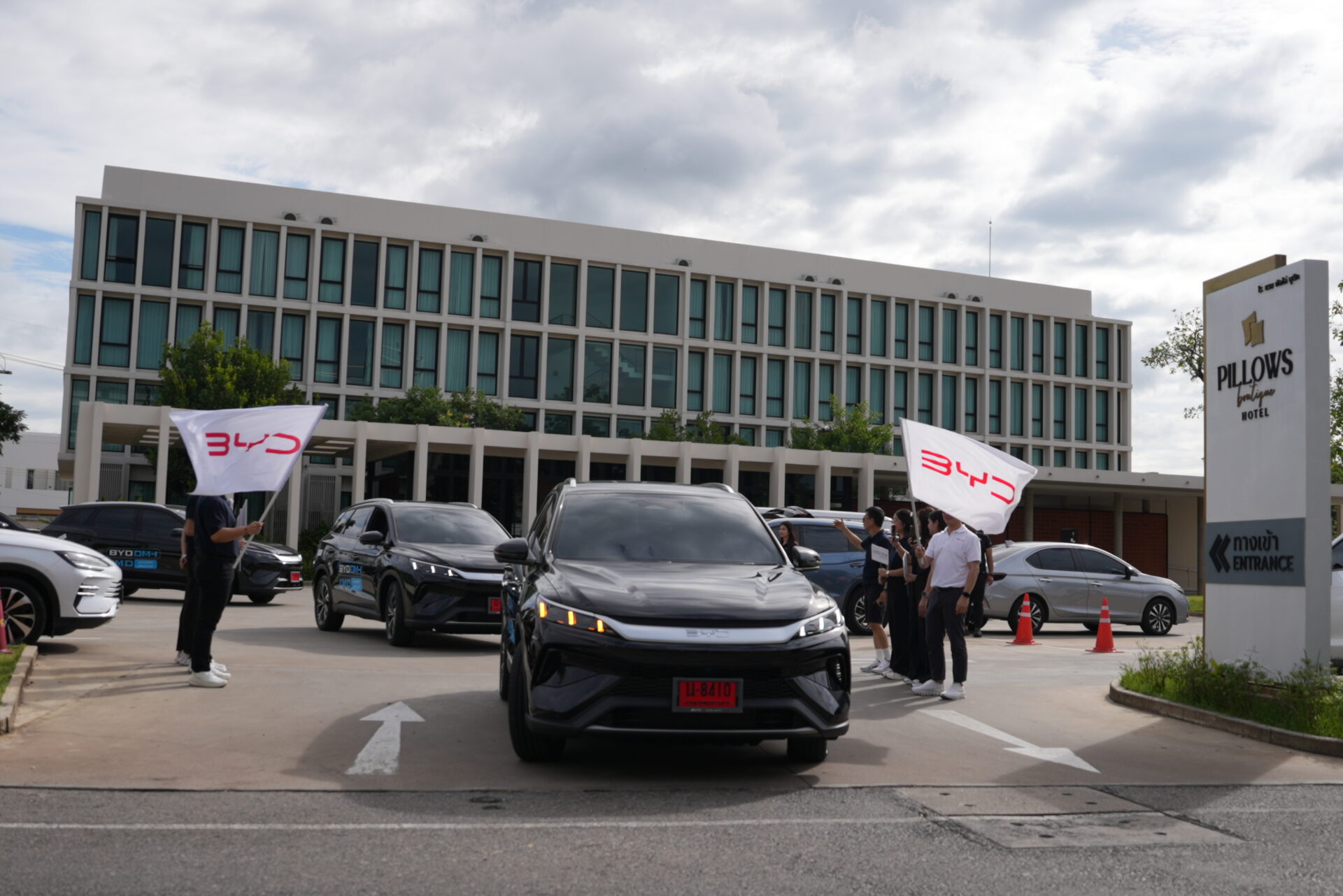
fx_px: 1344
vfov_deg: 36.9
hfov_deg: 53.1
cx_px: 672
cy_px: 448
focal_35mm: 36
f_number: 2.8
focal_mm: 24
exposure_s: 1/4000
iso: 160
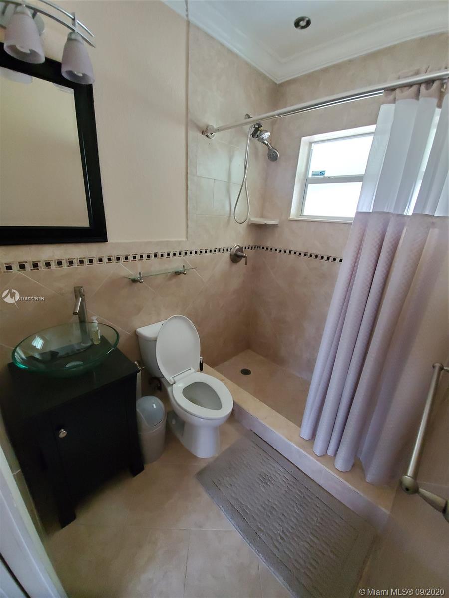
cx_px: 224
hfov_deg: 89.9
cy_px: 299
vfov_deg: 106.2
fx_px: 225
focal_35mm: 13
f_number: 2.2
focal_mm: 1.8
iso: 640
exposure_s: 1/33
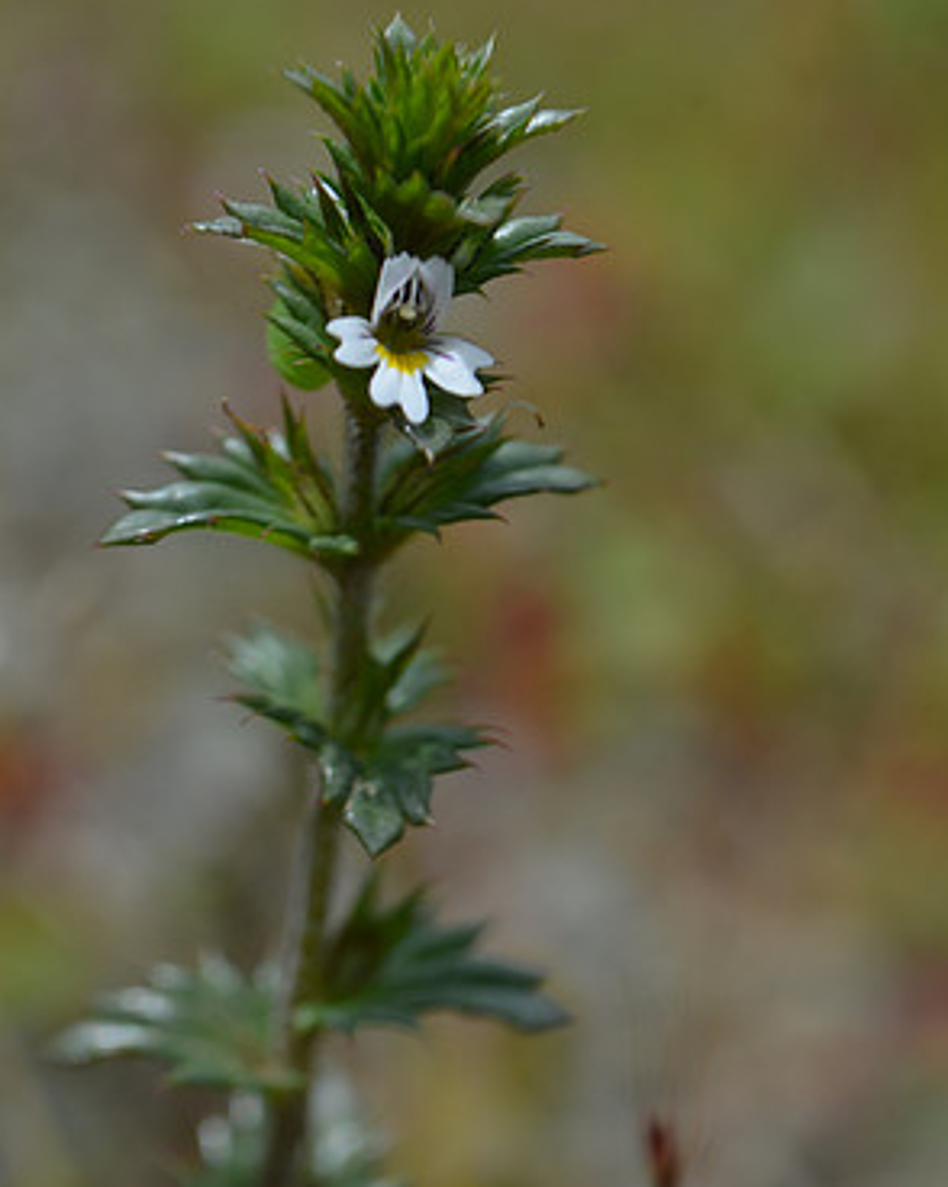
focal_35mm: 95
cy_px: 606
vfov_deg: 20.3
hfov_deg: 16.3
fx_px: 3320
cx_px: 477
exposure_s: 1/250
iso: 125
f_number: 8
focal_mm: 55
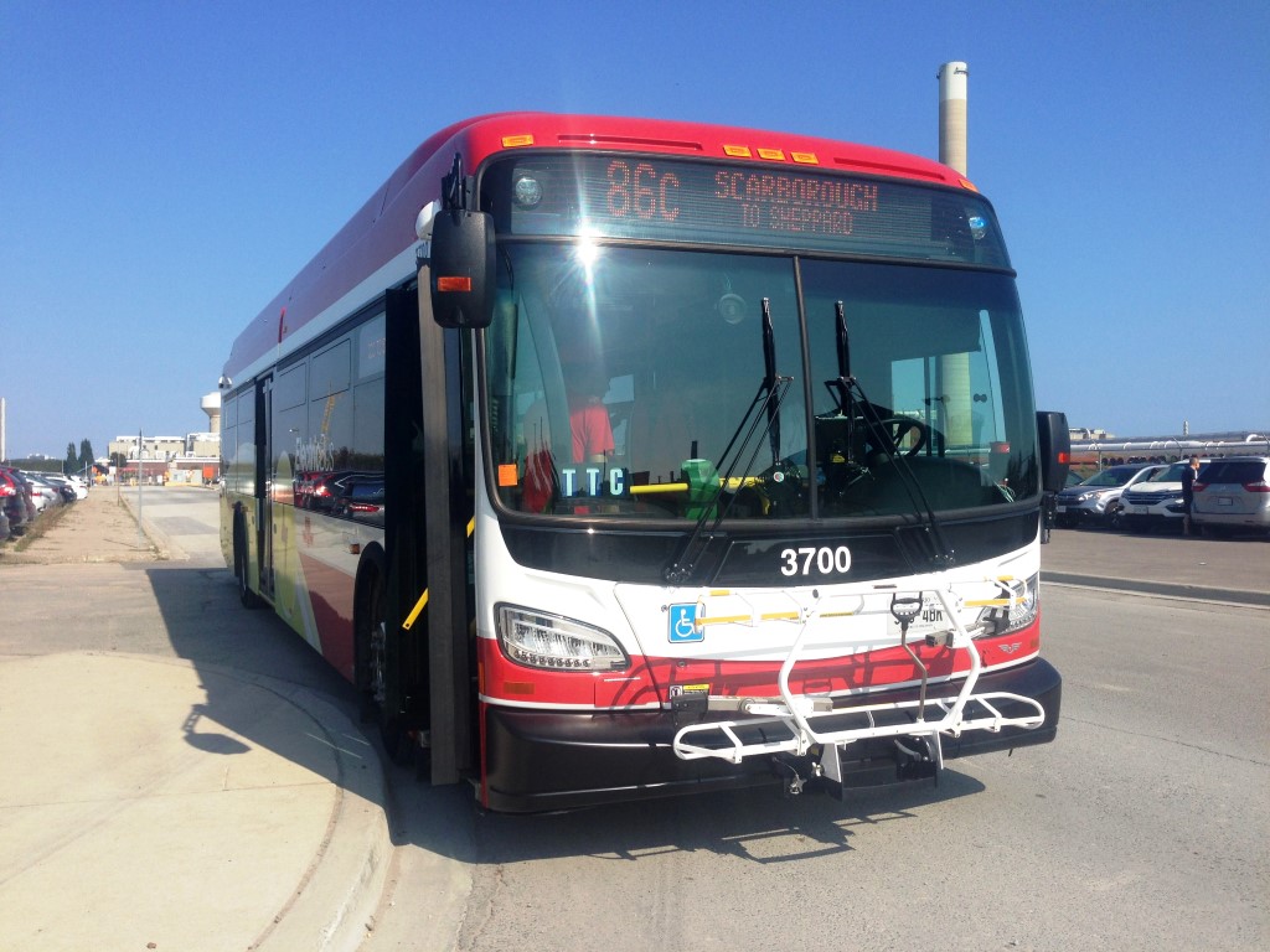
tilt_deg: +0.2
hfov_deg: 55.4
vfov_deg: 42.9
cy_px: 476
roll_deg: -1.1
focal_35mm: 33
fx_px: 1211
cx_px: 635
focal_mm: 4.12
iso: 50
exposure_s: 1/1695
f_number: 2.4
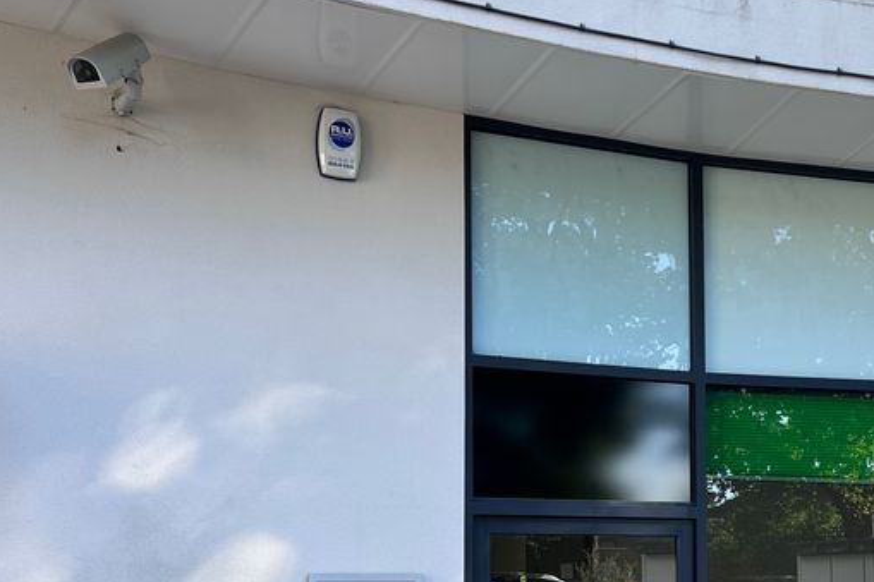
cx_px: 783
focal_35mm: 59
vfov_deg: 22.5
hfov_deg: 32.3
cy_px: 516
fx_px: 1432
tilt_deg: +2.4
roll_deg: -0.4
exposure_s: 1/678
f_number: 1.5
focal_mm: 5.7
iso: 50
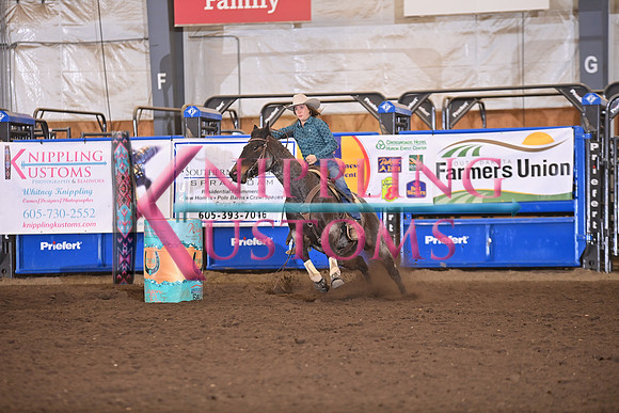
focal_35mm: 185
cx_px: 310
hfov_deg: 11.1
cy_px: 206
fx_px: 3182
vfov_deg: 7.4
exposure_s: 1/250
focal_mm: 185
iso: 1000
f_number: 3.2
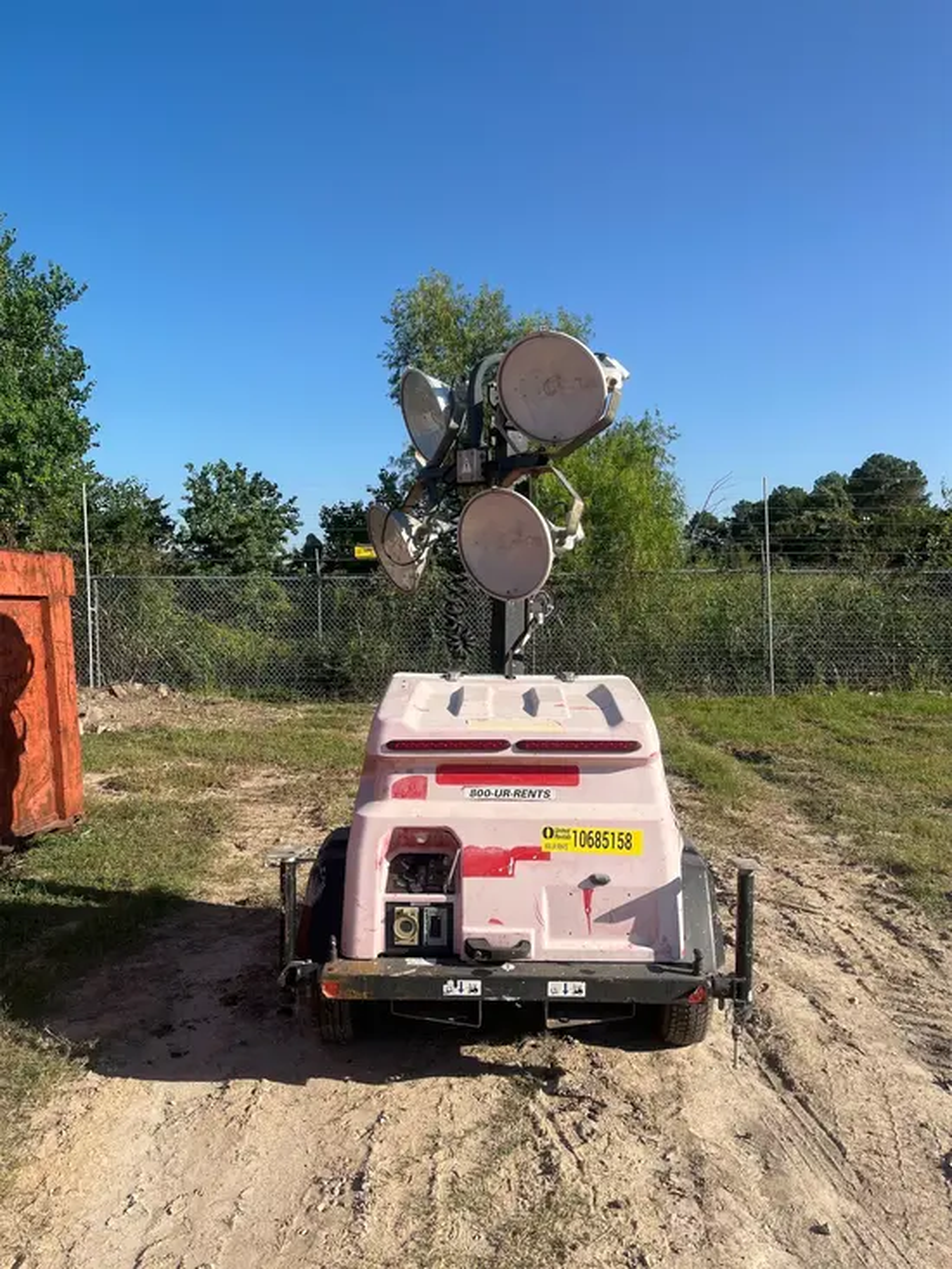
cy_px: 634
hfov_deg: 53.1
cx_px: 476
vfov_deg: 67.3
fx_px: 953
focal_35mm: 26
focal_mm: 5.1
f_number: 1.6
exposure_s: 1/3215
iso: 50
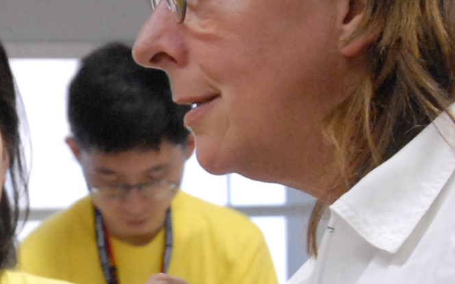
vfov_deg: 5.6
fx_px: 2879
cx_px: -47
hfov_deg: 9.0
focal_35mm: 232
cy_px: 220
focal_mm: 35
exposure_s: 1/60
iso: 1250
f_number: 6.3
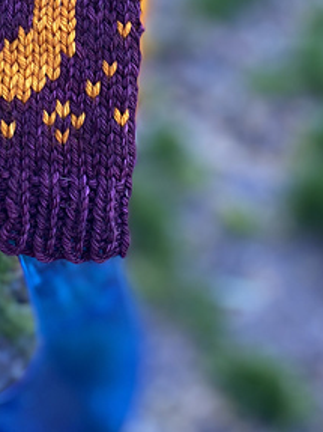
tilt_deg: -37.6
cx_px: 63
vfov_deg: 30.5
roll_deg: +0.3
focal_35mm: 58
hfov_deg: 24.8
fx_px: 722
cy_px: -18
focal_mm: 4.25
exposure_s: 1/122
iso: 100
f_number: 1.8
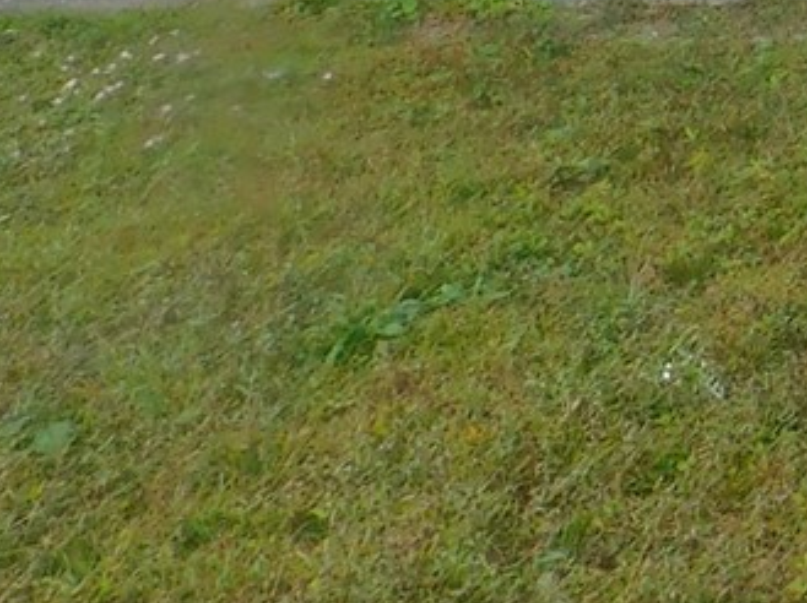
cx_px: 1749
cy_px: -686
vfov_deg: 11.6
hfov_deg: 14.0
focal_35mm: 112
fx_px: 2608
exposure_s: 1/1250
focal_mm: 4
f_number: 3
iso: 125
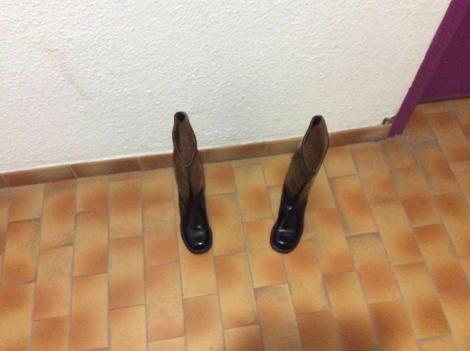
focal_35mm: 32
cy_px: 176
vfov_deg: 44.1
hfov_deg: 56.9
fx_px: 434
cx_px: 235
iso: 400
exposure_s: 1/17
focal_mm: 3.3
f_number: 2.4
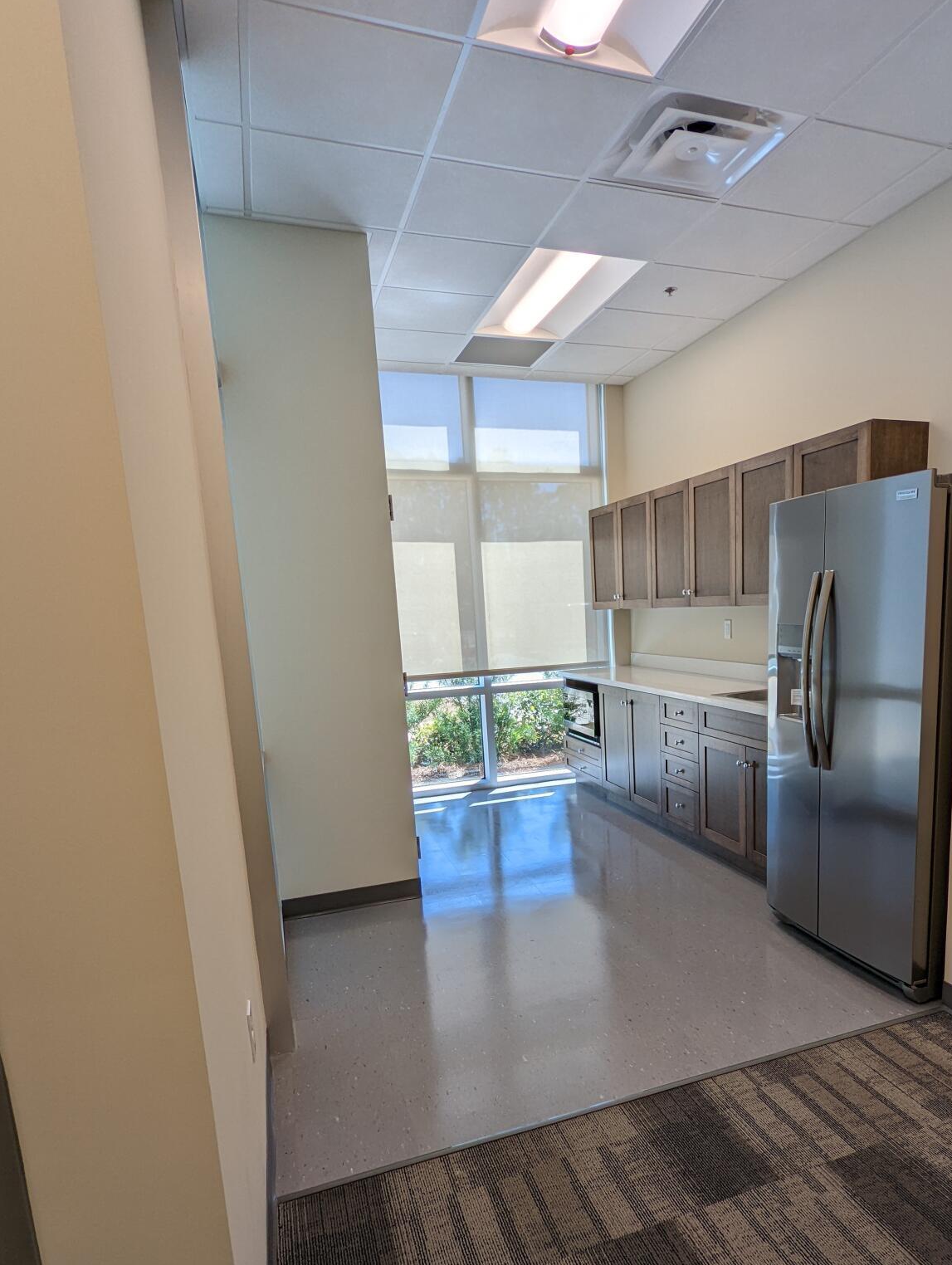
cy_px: 755
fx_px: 768
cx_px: 584
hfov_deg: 62.8
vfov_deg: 78.1
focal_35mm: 21
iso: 49
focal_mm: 2.35
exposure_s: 1/231
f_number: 2.2
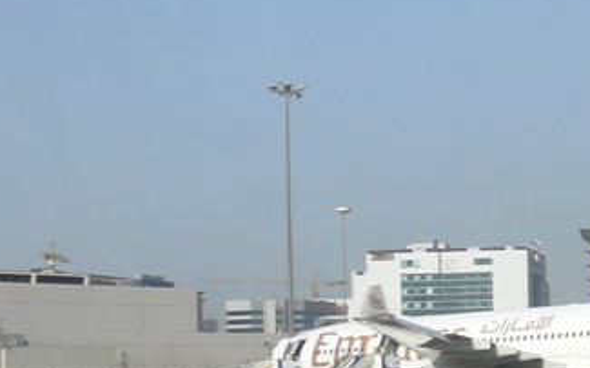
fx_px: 2363
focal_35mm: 147
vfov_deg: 8.9
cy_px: 364
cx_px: 900
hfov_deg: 13.4
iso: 100
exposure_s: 1/160
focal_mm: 8.5
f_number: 4
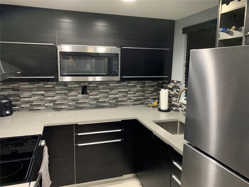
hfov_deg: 67.3
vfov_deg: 53.1
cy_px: 94
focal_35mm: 26
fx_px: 187
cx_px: 124
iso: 400
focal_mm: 4.25
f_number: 1.8
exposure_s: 1/34
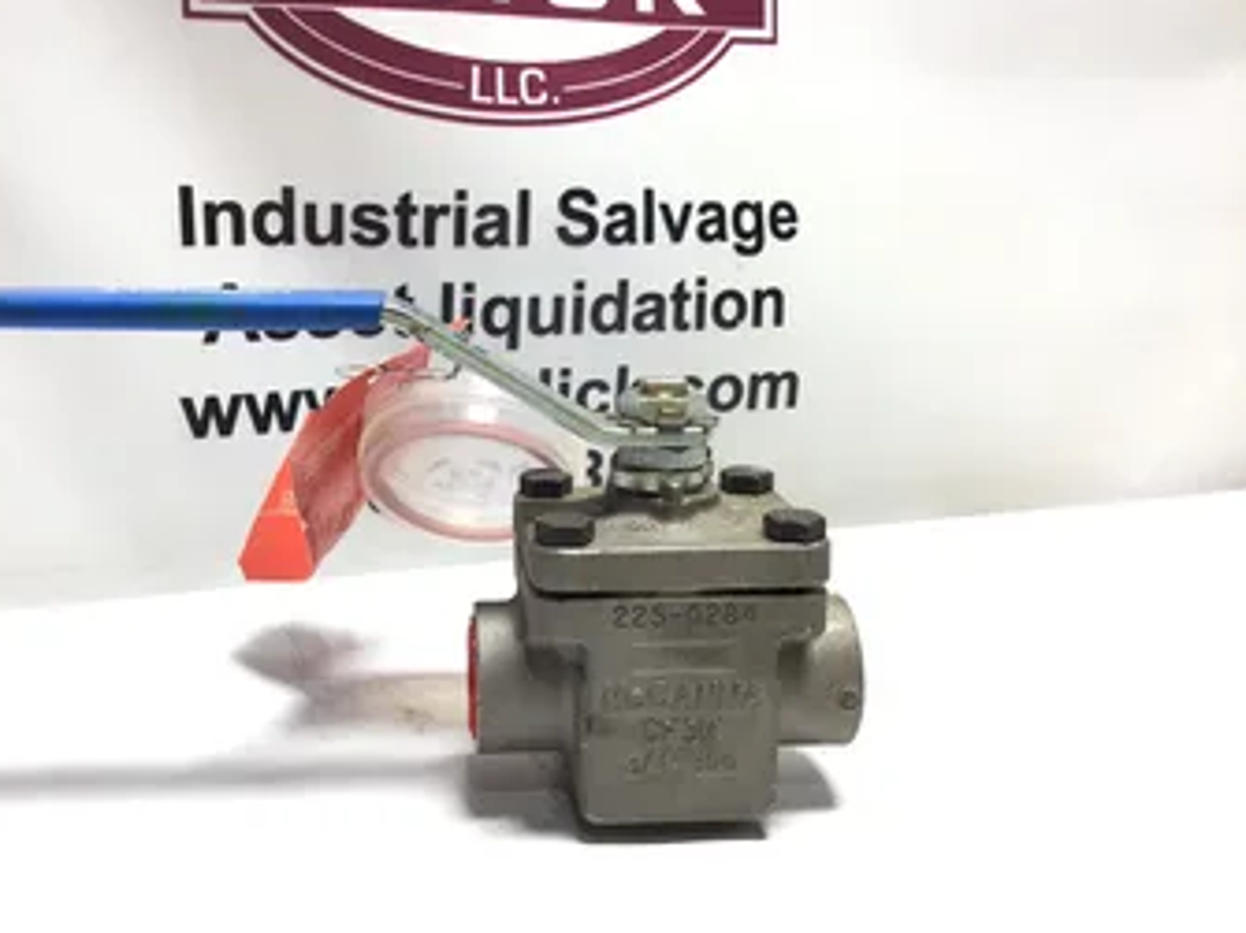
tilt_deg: -10.9
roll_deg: +0.8
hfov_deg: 49.9
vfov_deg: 38.6
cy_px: 435
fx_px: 1331
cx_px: 513
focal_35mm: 37
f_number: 2.4
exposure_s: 1/100
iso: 32
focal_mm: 3.3
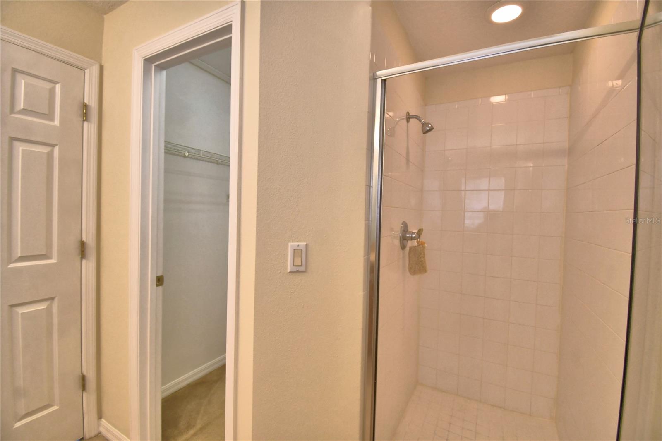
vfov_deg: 77.3
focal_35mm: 15
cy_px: 220
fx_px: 276
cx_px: 331
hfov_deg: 100.4
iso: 400
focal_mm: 10
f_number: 4.5
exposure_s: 1/80
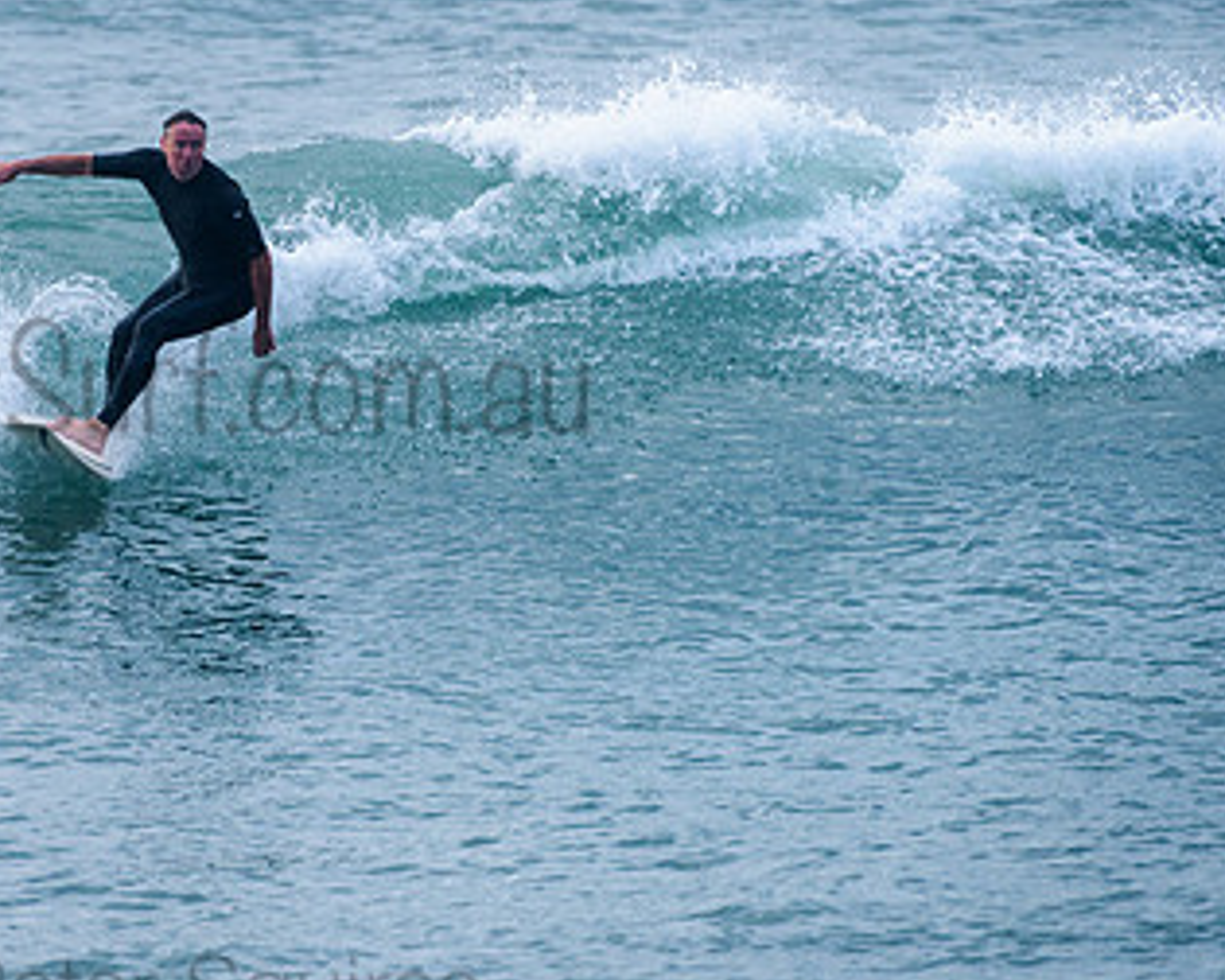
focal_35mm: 868
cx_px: 179
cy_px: 344
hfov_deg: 2.2
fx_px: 31470
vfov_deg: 1.8
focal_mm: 500
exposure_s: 1/1000
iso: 360
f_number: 5.6
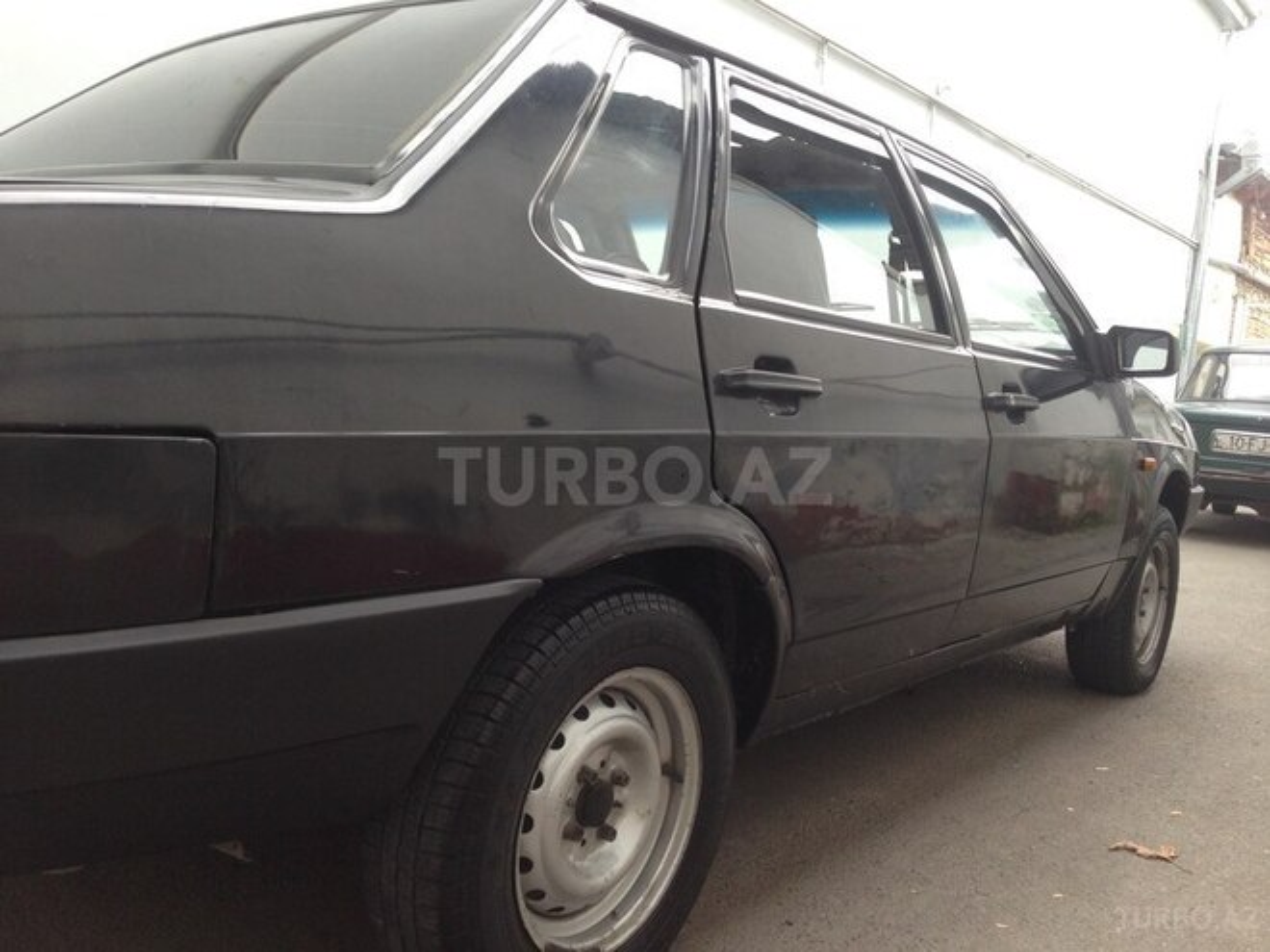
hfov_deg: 55.4
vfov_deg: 42.9
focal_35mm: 33
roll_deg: -6.0
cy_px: 476
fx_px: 1211
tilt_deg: -5.7
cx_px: 635
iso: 64
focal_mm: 4.12
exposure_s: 1/120
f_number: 2.4
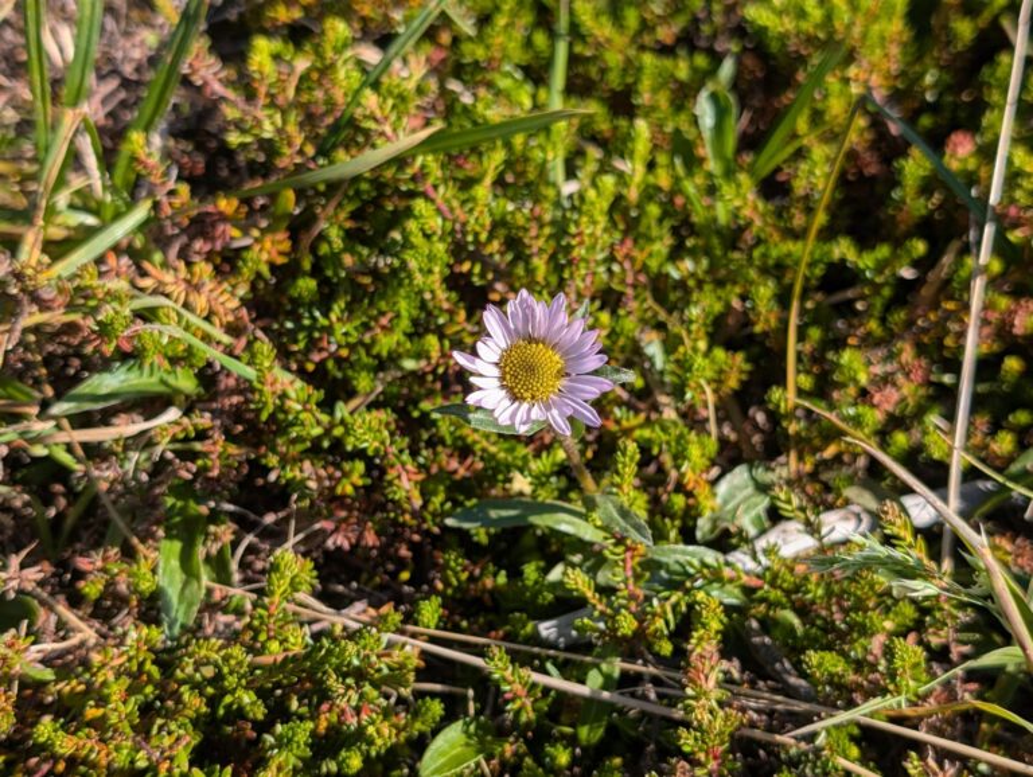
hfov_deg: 38.9
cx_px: 516
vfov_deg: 29.7
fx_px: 1464
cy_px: 388
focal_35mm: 49
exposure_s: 1/794
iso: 20
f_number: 1.68
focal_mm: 6.9
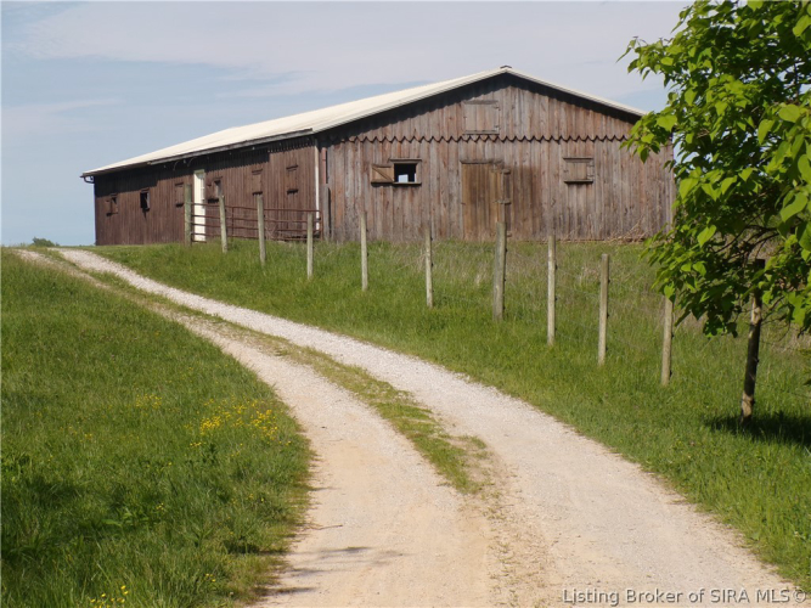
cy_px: 304
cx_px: 406
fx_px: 2319
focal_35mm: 99
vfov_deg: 14.9
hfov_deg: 19.8
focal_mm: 17.7
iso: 100
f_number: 4.7
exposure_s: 1/750
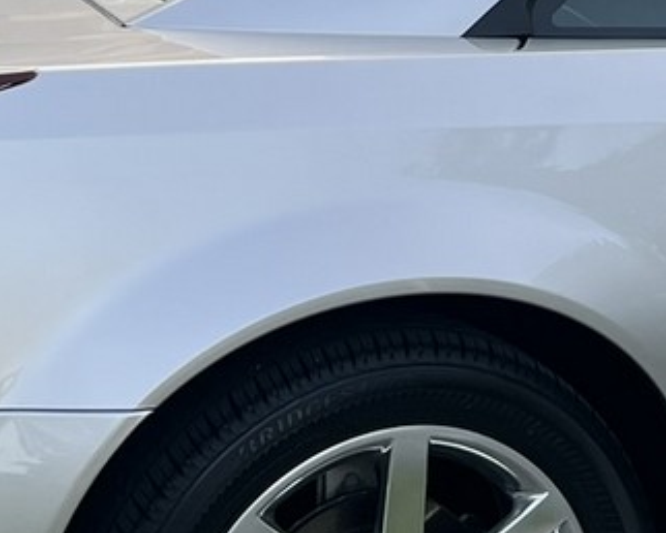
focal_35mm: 126
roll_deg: -1.7
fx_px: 2485
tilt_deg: -4.9
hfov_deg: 14.9
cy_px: -134
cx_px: 722
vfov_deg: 12.0
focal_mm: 5.7
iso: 40
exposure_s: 1/121
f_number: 1.5
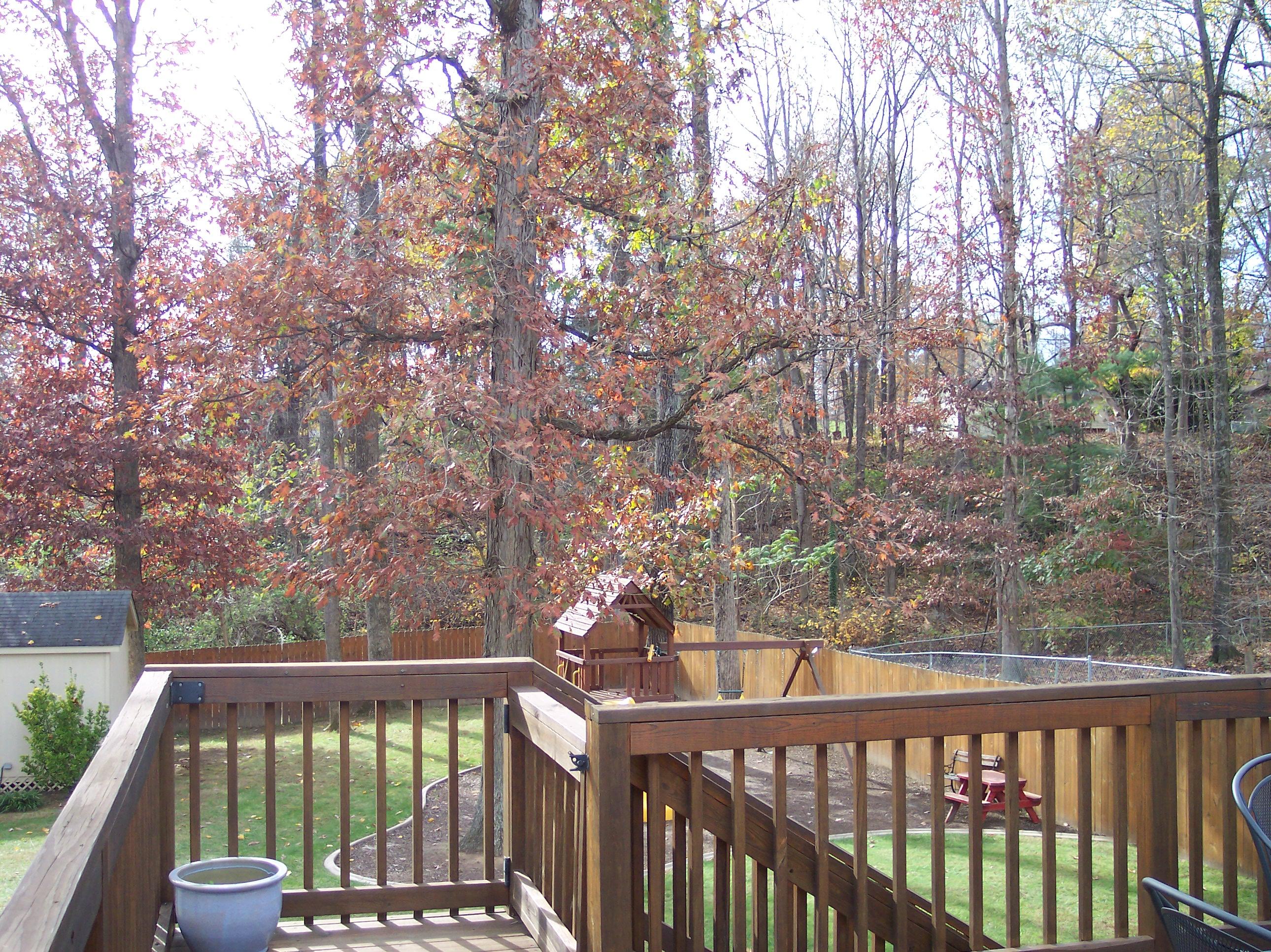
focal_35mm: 38
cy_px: 476
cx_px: 636
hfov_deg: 49.0
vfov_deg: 37.7
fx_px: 1394
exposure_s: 1/250
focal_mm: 8
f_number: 2.8
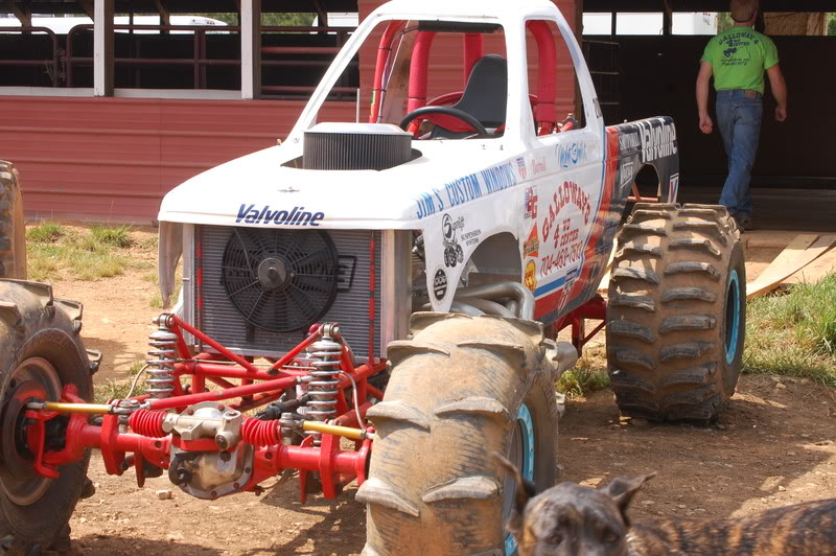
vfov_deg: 16.5
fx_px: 1914
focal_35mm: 82
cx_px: 418
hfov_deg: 24.6
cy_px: 278
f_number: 14
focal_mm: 55
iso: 400
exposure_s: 1/200
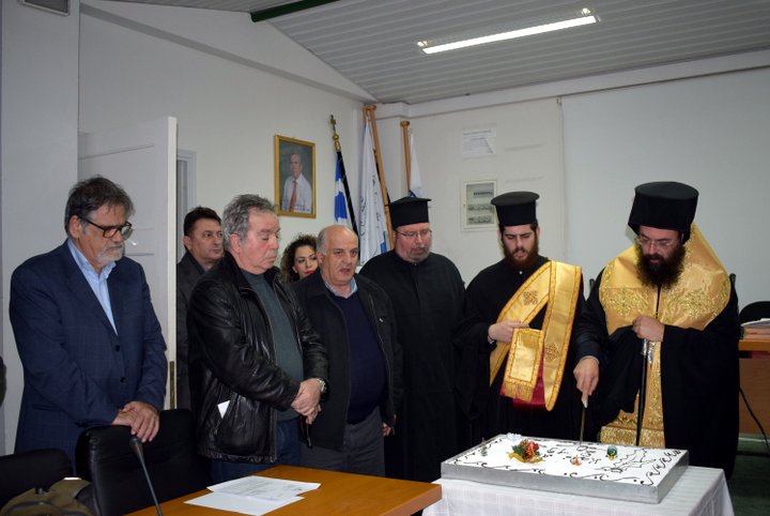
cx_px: 385
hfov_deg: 53.1
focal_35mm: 36
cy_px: 258
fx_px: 771
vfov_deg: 37.0
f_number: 3.8
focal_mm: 24
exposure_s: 1/60
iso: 800
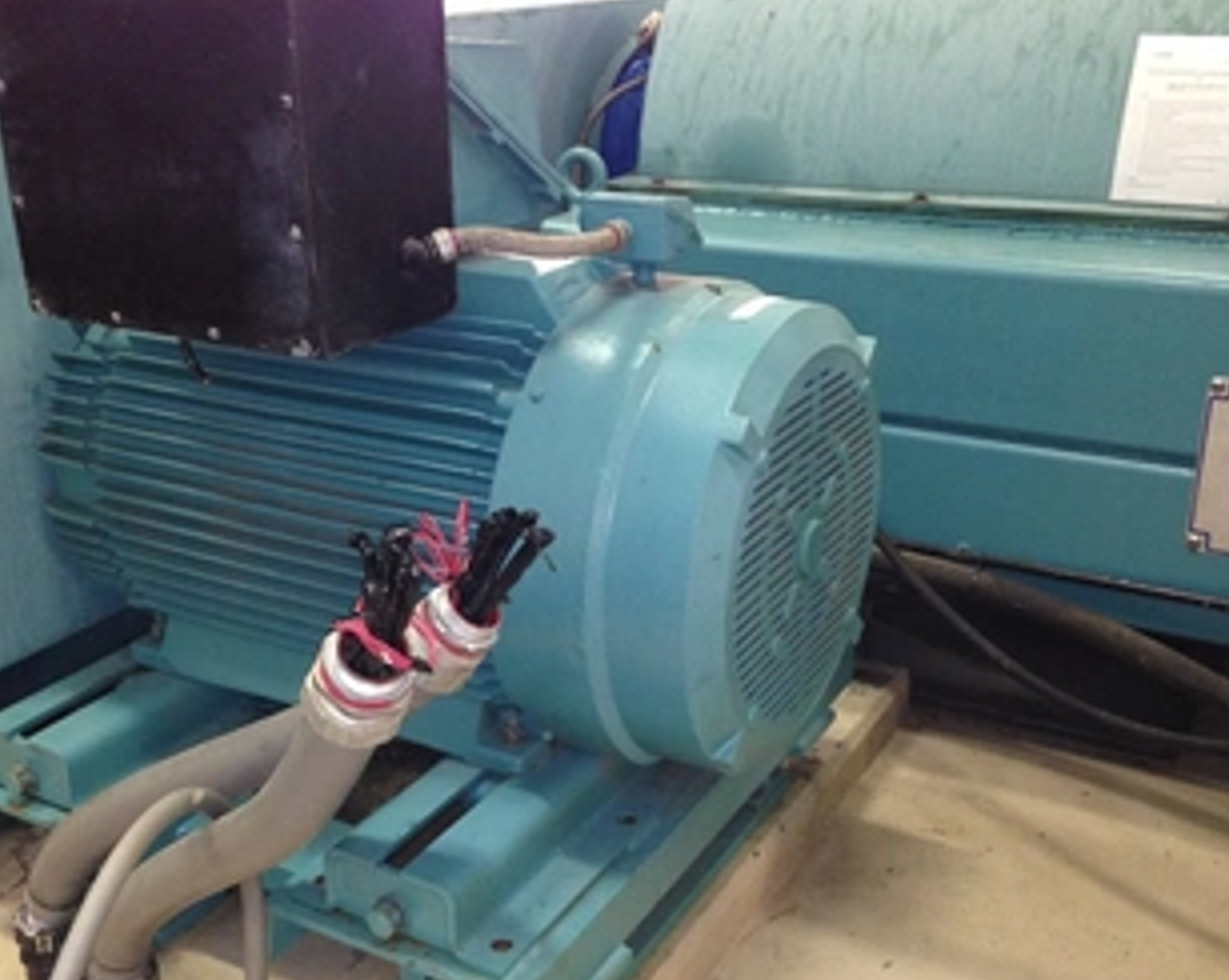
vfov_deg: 35.6
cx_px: 556
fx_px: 1526
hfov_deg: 43.8
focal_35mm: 42
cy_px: 540
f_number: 2.4
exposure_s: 1/17
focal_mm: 4.12
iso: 200
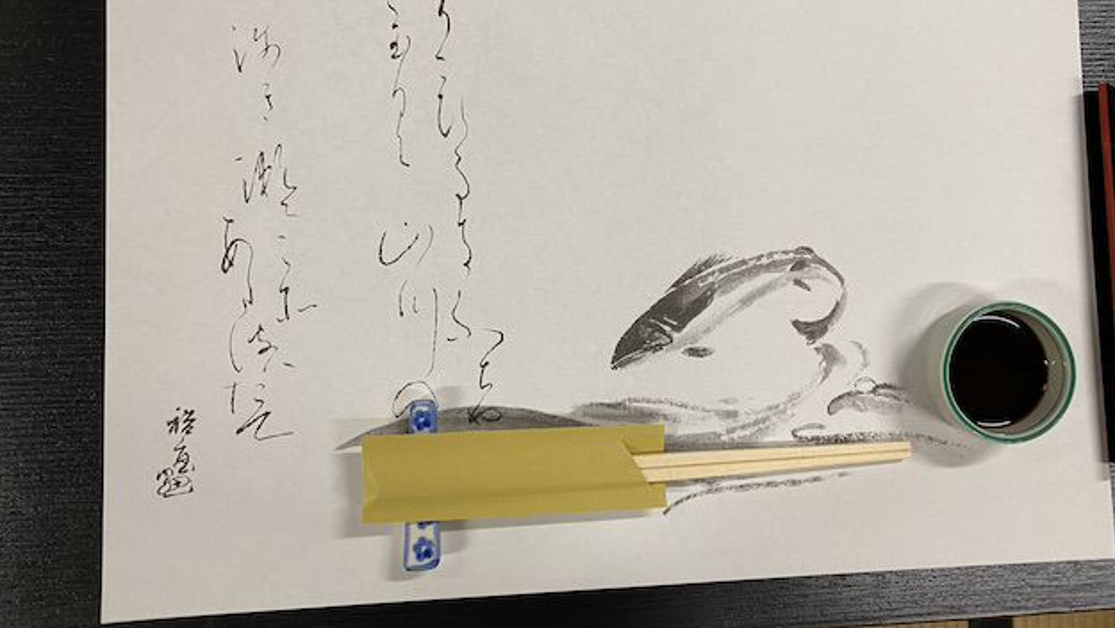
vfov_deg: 39.8
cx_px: 558
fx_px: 858
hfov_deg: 66.1
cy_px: 221
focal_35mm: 29
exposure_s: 1/60
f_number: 1.8
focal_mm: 4.25
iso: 100
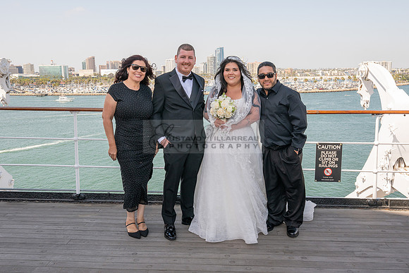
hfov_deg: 56.6
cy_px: 131
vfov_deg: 39.6
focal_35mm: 33
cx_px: 212
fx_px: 379
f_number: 10
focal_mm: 29
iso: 200
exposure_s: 1/200
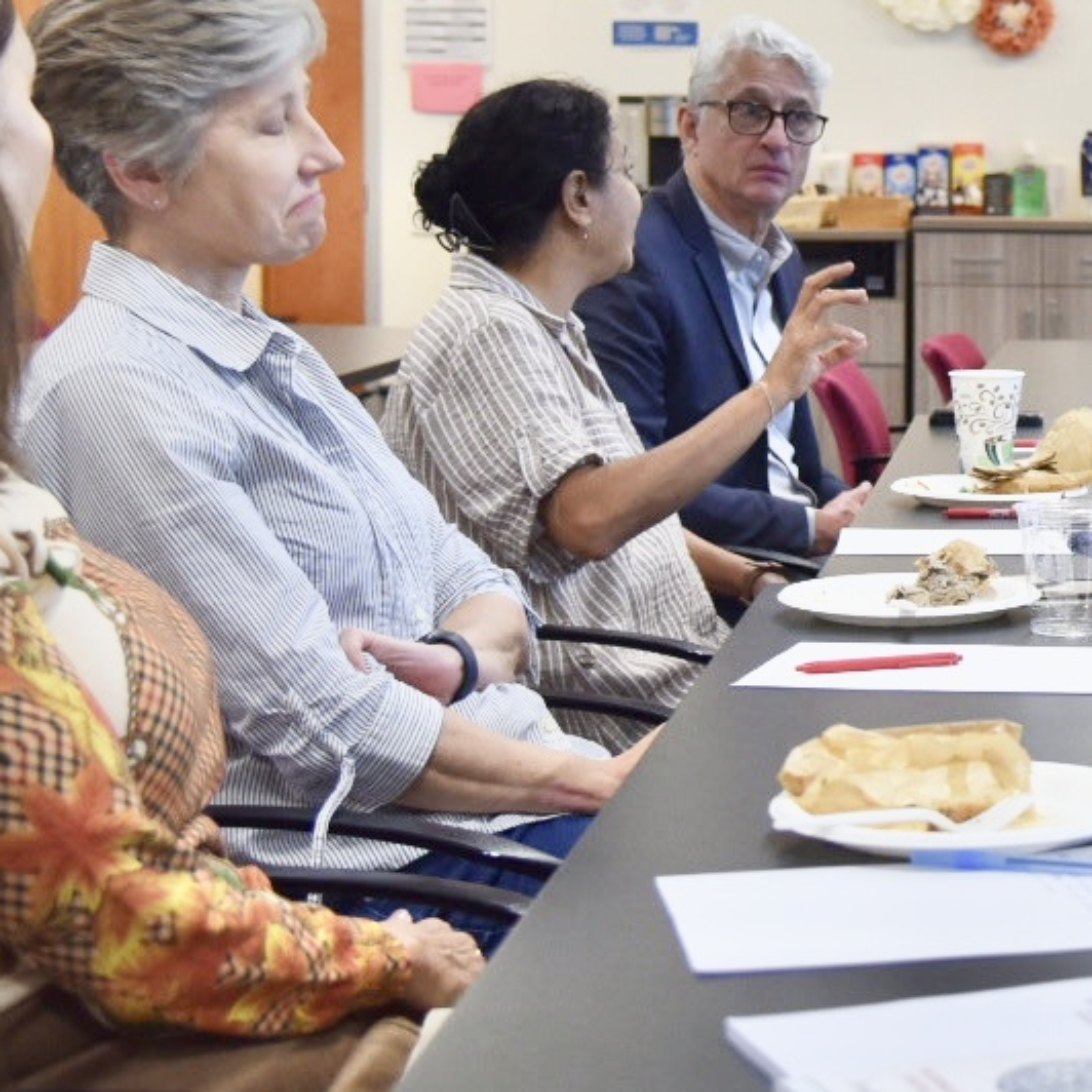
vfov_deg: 19.6
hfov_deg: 18.7
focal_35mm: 88
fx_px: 3141
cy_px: 324
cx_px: 1297
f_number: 4
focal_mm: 34
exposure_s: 1/60
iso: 800
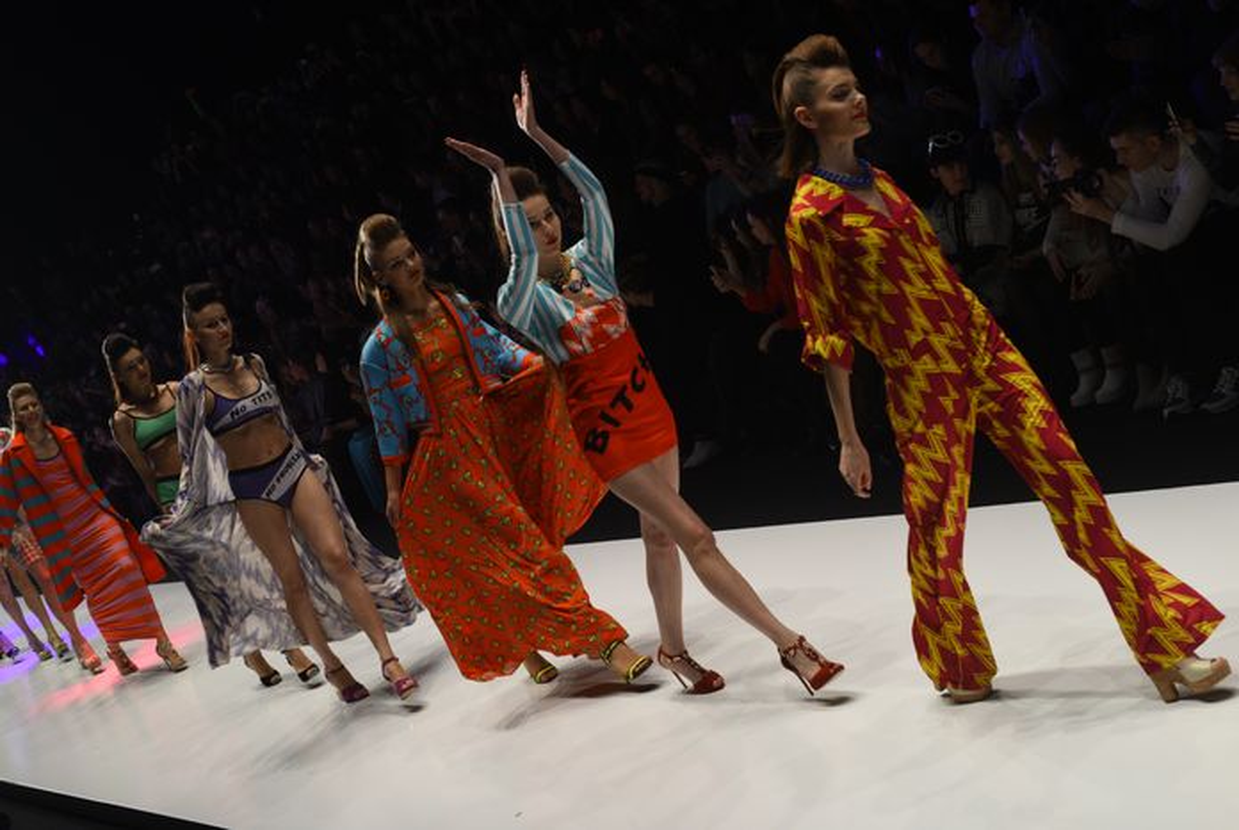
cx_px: 620
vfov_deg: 27.1
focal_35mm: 50
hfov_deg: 39.6
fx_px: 1723
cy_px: 415
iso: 1000
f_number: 5.6
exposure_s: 1/200
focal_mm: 50
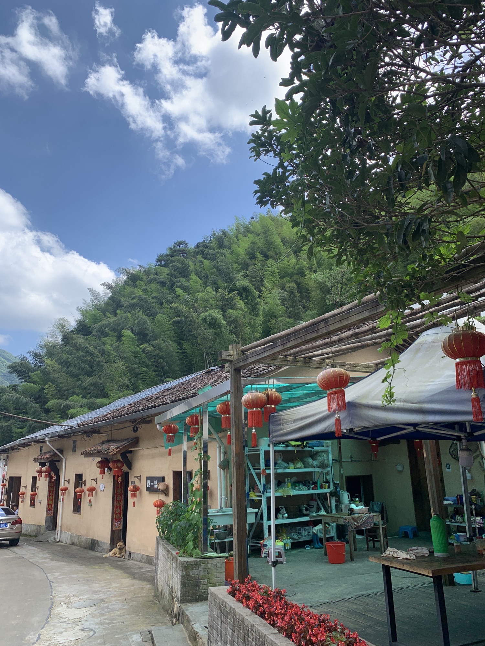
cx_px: 242
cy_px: 323
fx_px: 486
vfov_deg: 67.3
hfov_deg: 53.1
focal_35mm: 26
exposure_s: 1/1282
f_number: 1.8
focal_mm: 4.25
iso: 25
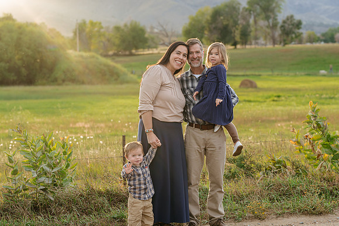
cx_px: 170
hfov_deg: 18.3
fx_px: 1055
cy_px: 113
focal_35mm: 112
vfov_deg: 12.2
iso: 640
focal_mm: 112
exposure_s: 1/200
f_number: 5.6
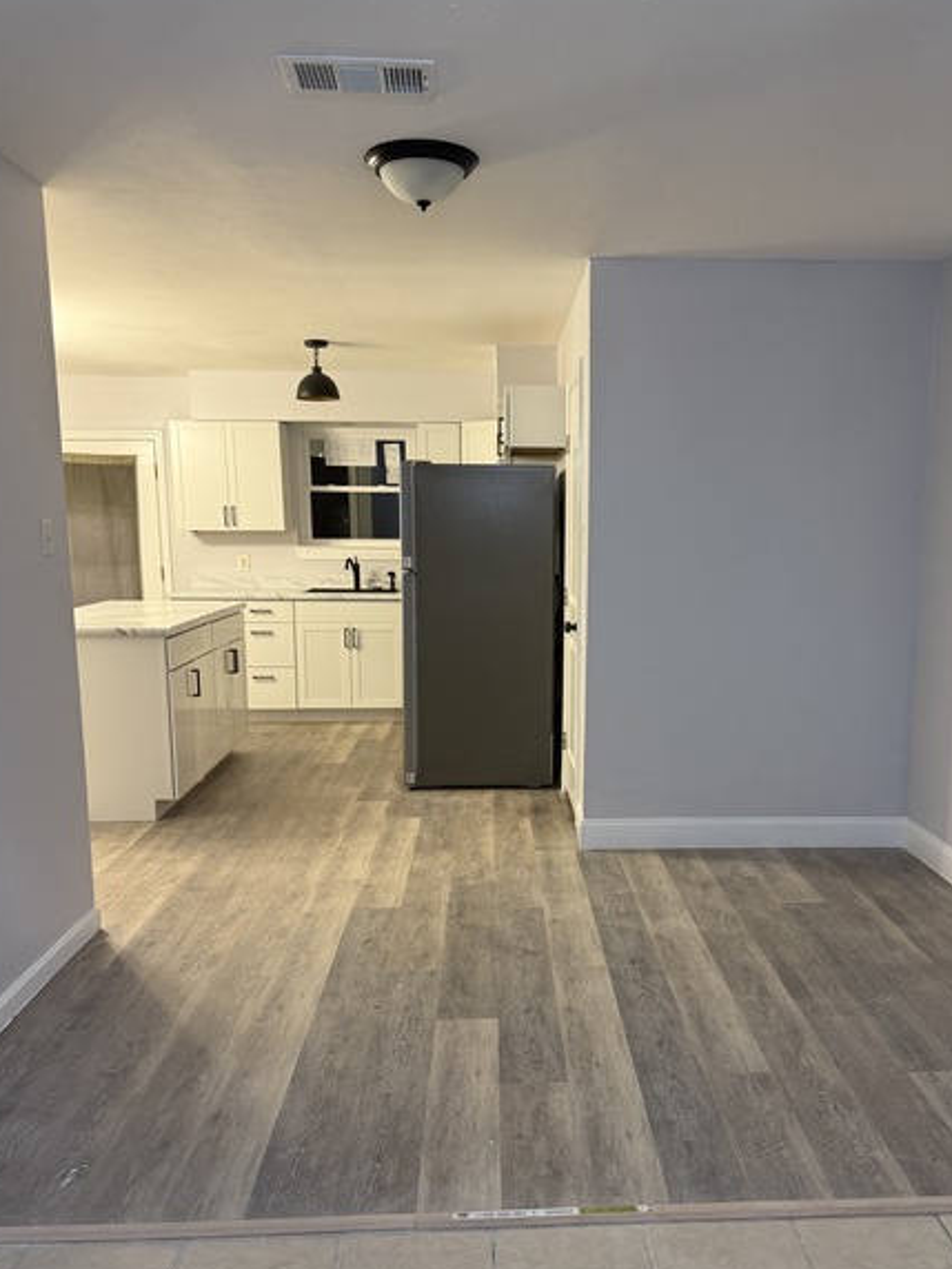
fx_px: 1027
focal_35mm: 28
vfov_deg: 63.3
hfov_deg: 49.6
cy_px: 691
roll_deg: +0.0
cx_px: 539
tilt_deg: -6.7
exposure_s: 1/60
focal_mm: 6.76
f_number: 1.78
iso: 200
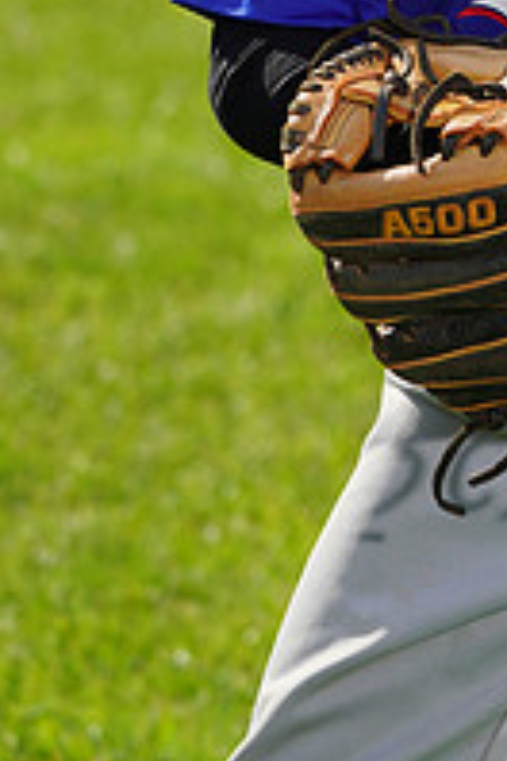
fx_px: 11090
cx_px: 674
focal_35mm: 525
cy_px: -327
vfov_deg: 3.9
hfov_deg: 2.6
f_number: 9
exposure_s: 1/250
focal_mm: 179
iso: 100
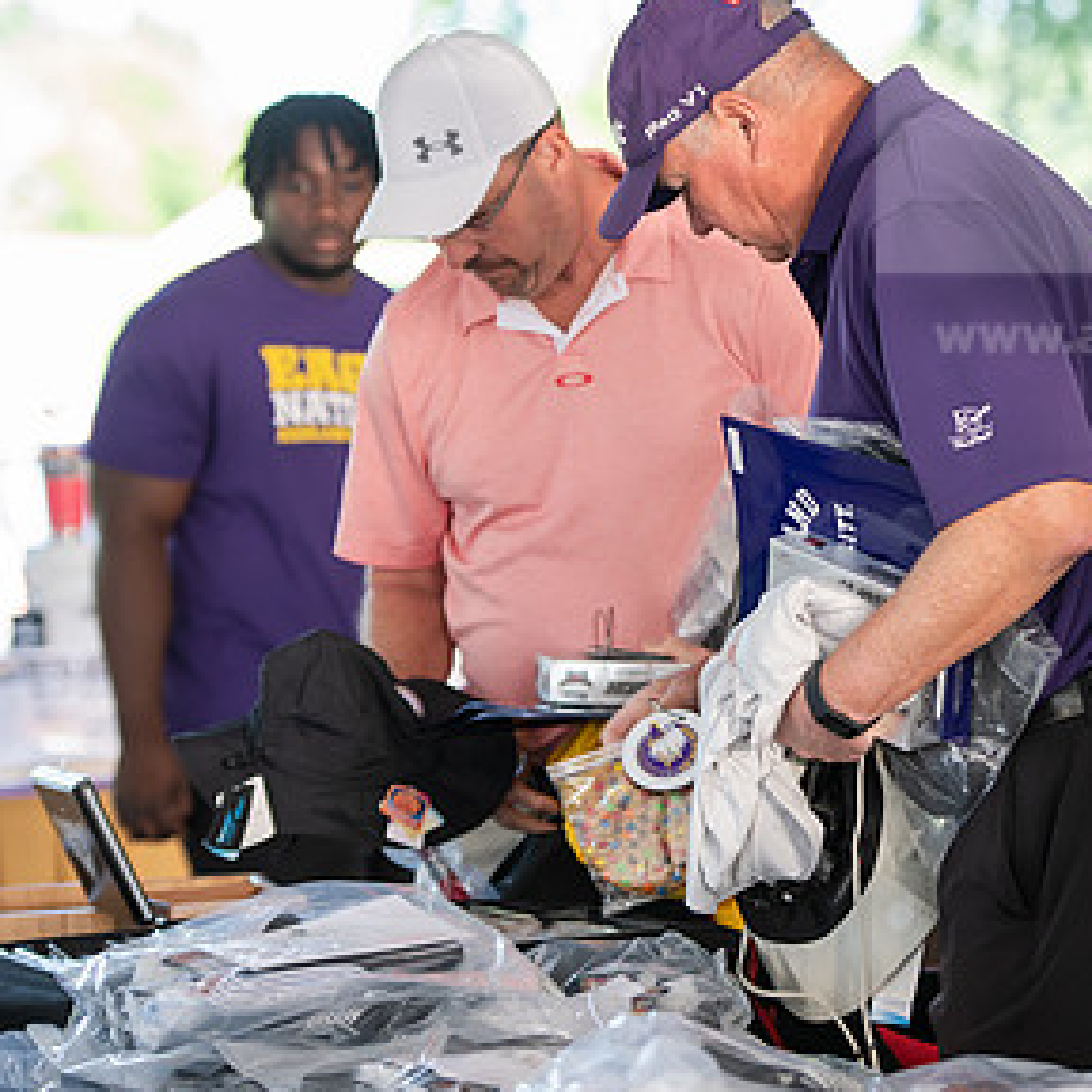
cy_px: 415
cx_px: 762
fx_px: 6103
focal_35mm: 171
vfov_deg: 10.2
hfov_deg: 10.2
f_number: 3.2
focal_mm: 100
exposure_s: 1/200
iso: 320
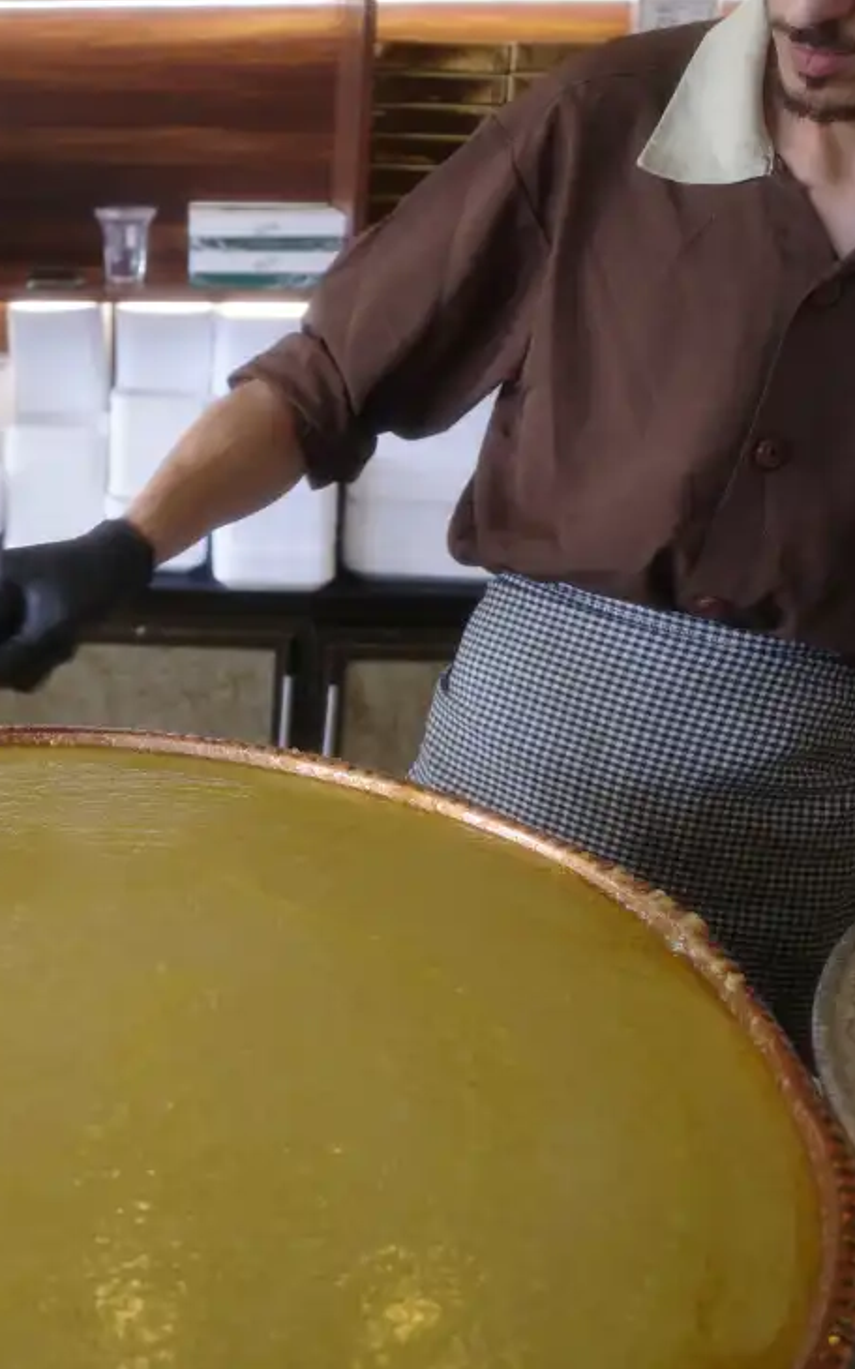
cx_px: 15
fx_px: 1604
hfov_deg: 28.2
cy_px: 684
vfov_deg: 46.2
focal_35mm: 43
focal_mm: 18.3
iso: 200
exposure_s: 1/50
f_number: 2.8
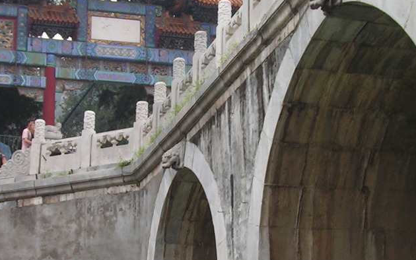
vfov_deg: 14.2
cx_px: 236
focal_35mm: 92
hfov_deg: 22.5
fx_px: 1043
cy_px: 141
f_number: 5.6
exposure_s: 1/200
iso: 50
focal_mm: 6.3
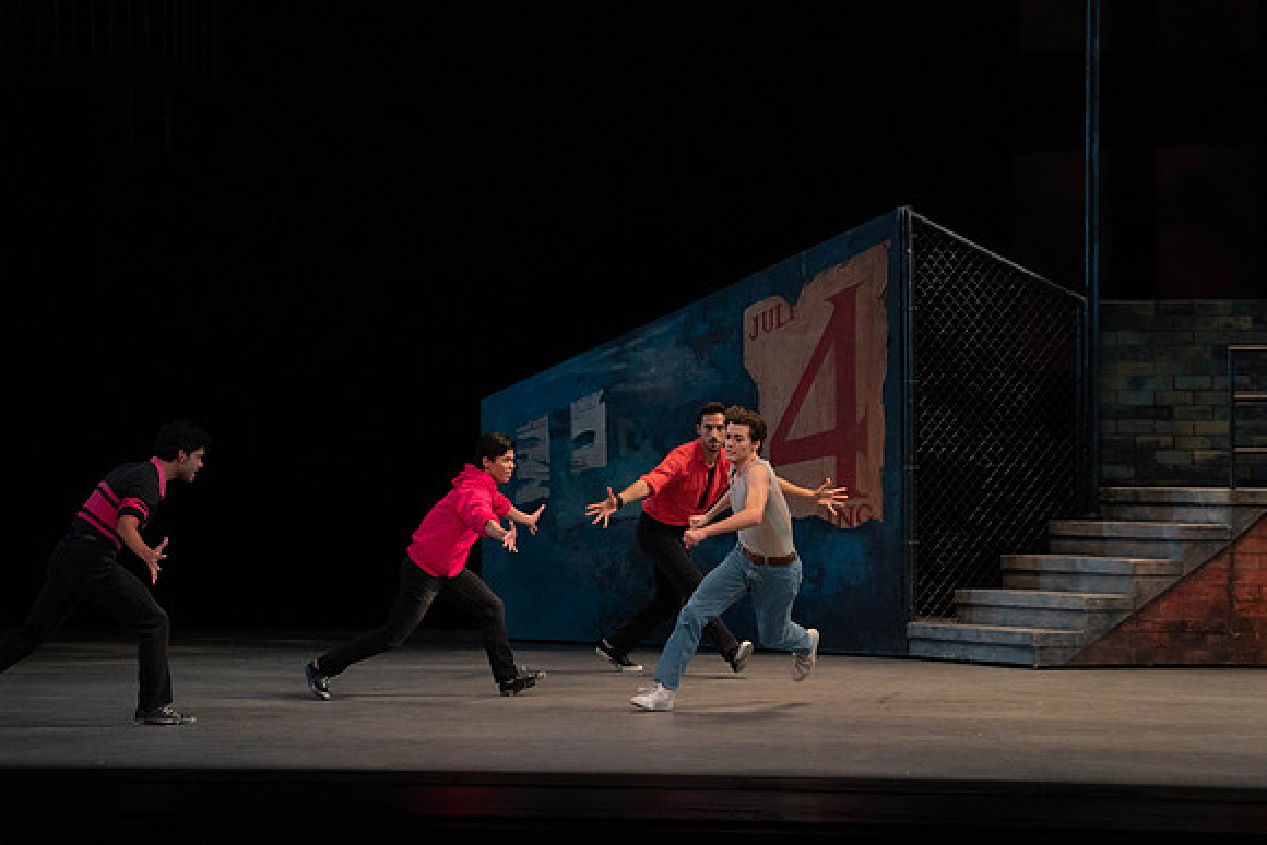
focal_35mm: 148
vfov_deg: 9.3
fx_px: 5210
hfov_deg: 13.9
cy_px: 422
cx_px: 634
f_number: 4.5
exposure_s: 1/400
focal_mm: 148
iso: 3200
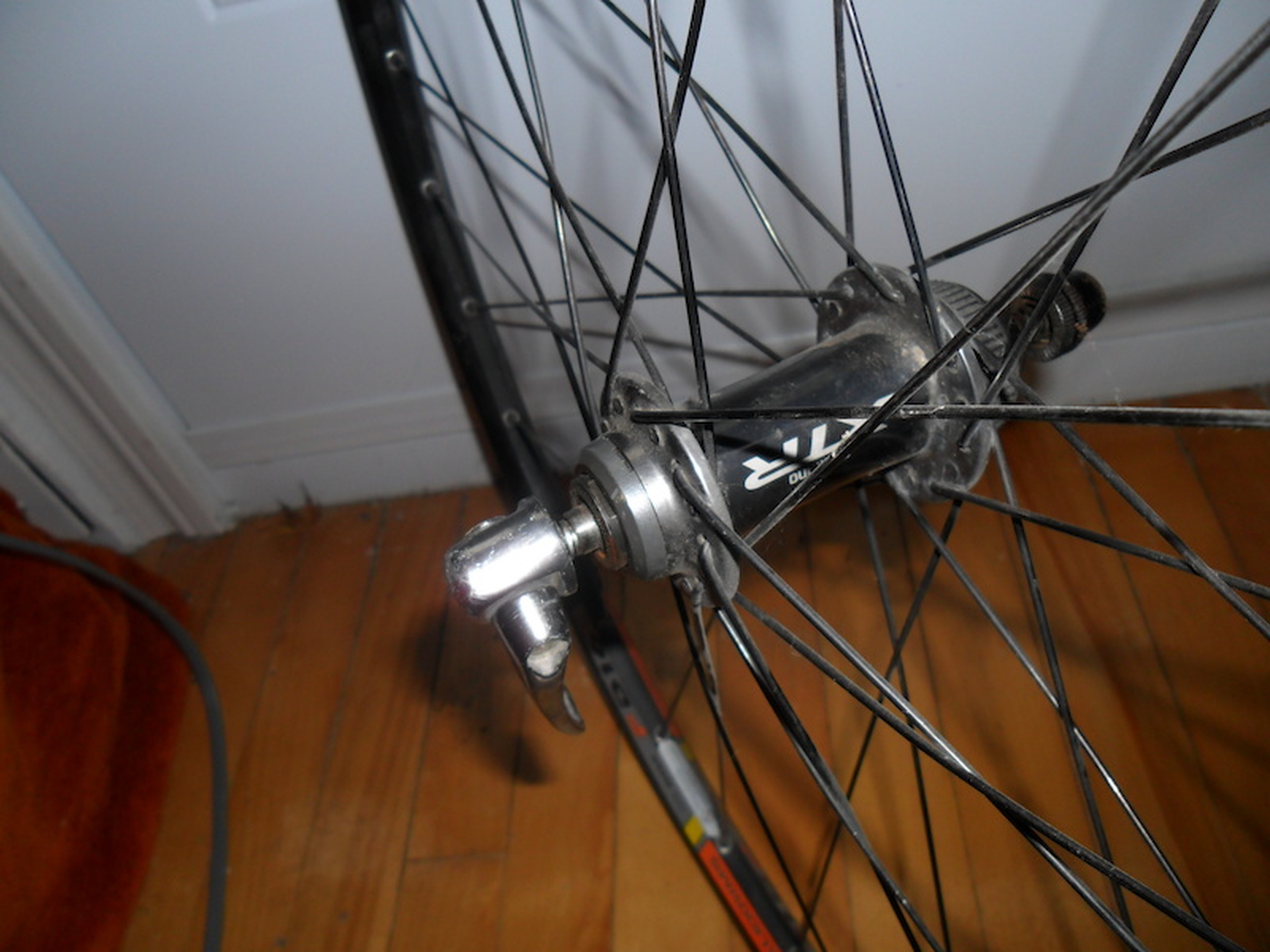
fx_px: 991
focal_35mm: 27
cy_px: 476
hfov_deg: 65.3
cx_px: 635
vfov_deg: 51.4
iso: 100
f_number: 8.9
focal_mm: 4.9
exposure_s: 1/45
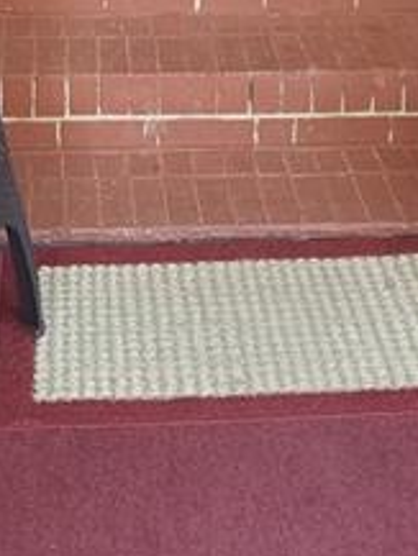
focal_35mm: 92
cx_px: 197
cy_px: -210
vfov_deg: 19.3
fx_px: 1480
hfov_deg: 16.1
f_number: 1.7
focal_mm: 4.2
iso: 125
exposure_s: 1/24
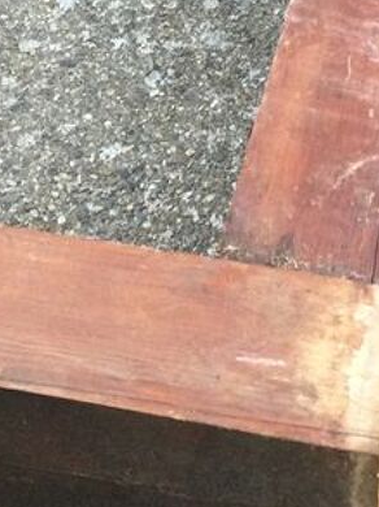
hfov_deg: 13.9
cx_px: 138
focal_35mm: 106
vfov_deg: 18.1
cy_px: -12
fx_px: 1549
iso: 100
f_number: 2.4
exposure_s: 1/33
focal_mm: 3.3
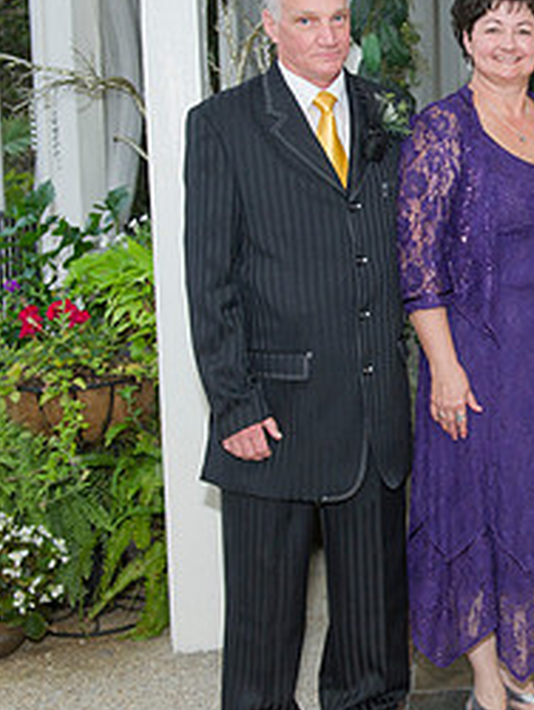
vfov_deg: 25.0
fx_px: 1602
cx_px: 642
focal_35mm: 78
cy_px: 284
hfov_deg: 18.0
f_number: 4
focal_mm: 35
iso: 800
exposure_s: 1/125
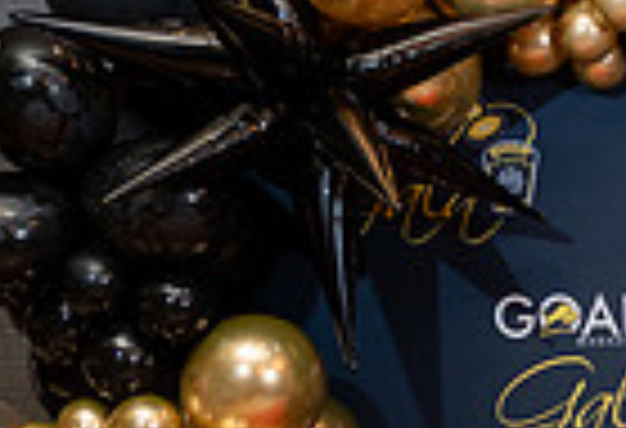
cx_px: 979
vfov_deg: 10.9
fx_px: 2190
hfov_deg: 14.9
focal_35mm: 125
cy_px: 565
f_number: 2.8
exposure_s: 1/160
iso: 1000
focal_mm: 28
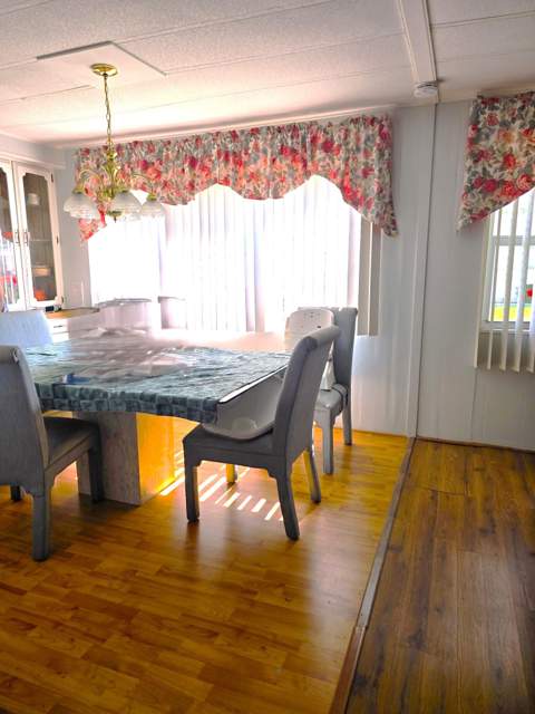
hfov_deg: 58.9
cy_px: 357
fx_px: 474
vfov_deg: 73.9
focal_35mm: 23
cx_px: 268
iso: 25
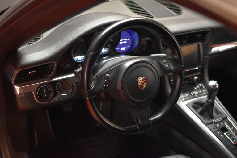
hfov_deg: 37.8
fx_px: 346
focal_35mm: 52
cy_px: 79
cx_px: 118
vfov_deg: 25.8
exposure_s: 1/60
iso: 2200
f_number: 1.8
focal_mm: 35
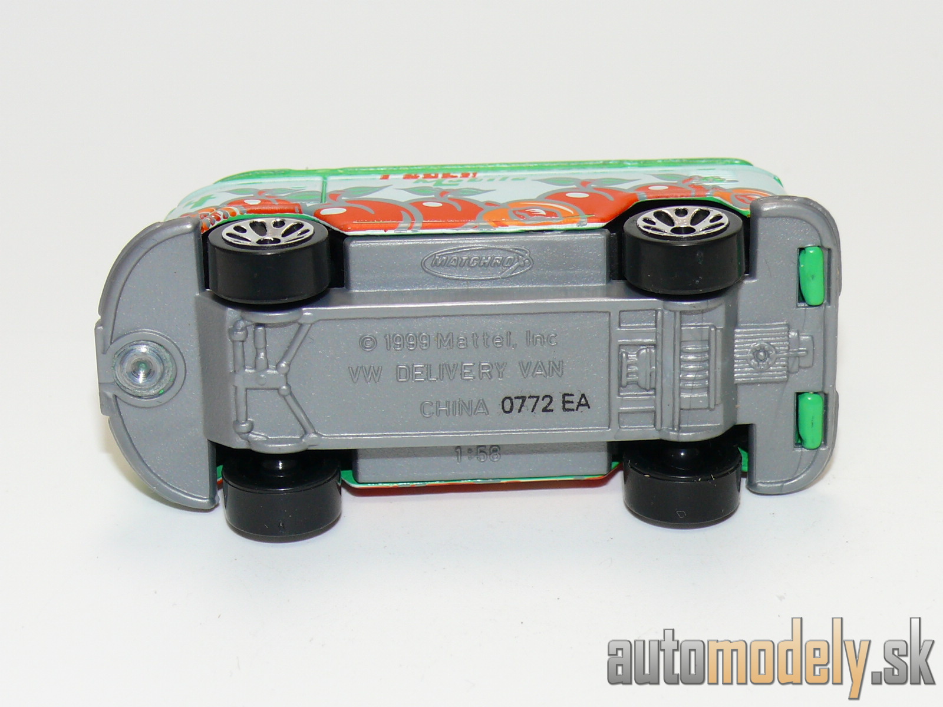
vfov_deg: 14.5
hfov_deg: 19.3
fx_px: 2779
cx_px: 472
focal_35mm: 102
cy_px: 354
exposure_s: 1/30
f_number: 4
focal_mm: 13.3
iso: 100
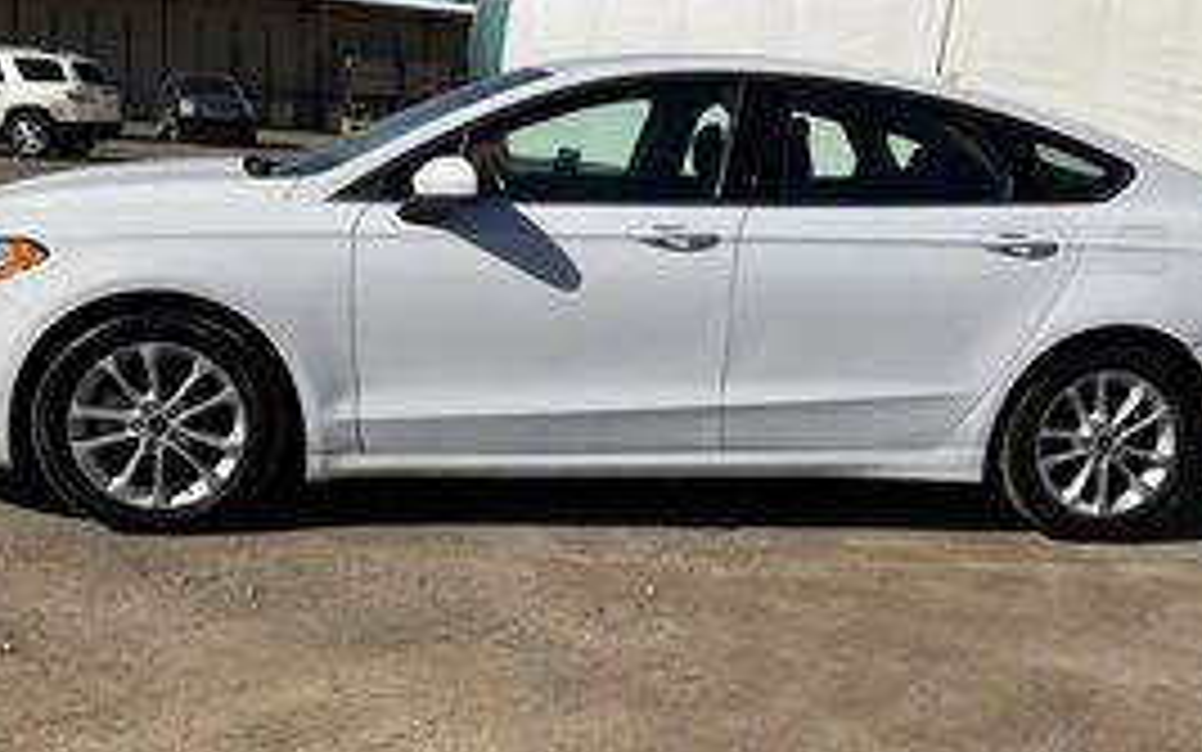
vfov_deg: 28.0
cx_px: 657
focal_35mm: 46
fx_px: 1507
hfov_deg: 43.4
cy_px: 383
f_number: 1.8
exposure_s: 1/4405
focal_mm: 3
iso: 25
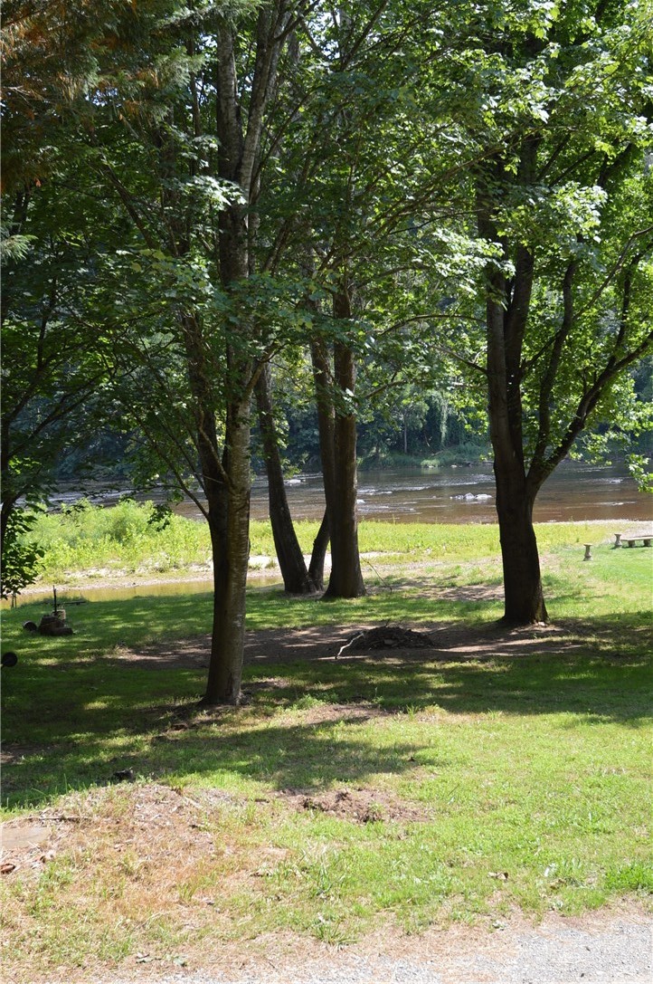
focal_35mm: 42
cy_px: 492
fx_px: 1146
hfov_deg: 31.8
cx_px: 326
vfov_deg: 46.4
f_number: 5.6
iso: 110
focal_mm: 28
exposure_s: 1/125
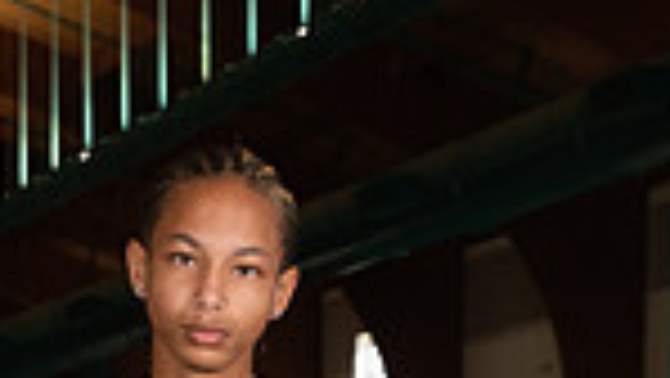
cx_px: 220
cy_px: 963
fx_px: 2933
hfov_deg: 13.0
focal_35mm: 165
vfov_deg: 6.9
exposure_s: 1/250
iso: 800
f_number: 7.1
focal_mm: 52
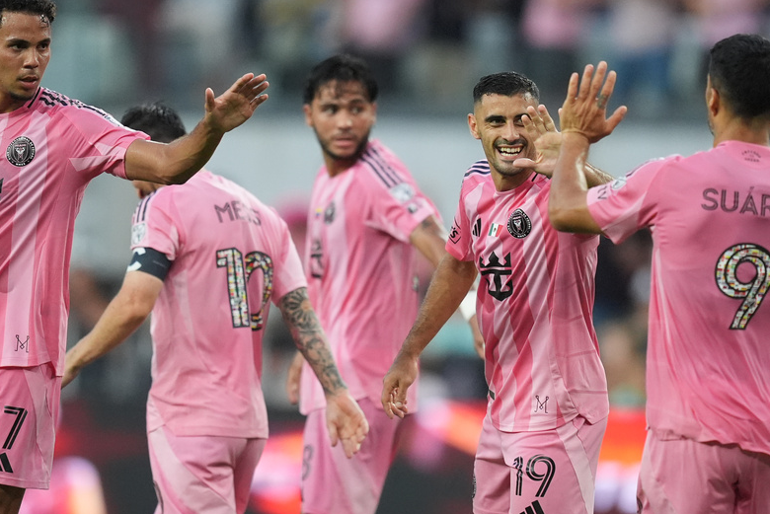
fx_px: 16863
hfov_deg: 2.6
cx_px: 414
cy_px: 218
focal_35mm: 788
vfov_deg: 1.7
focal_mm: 400
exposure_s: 1/2500
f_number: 2.8
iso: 3200
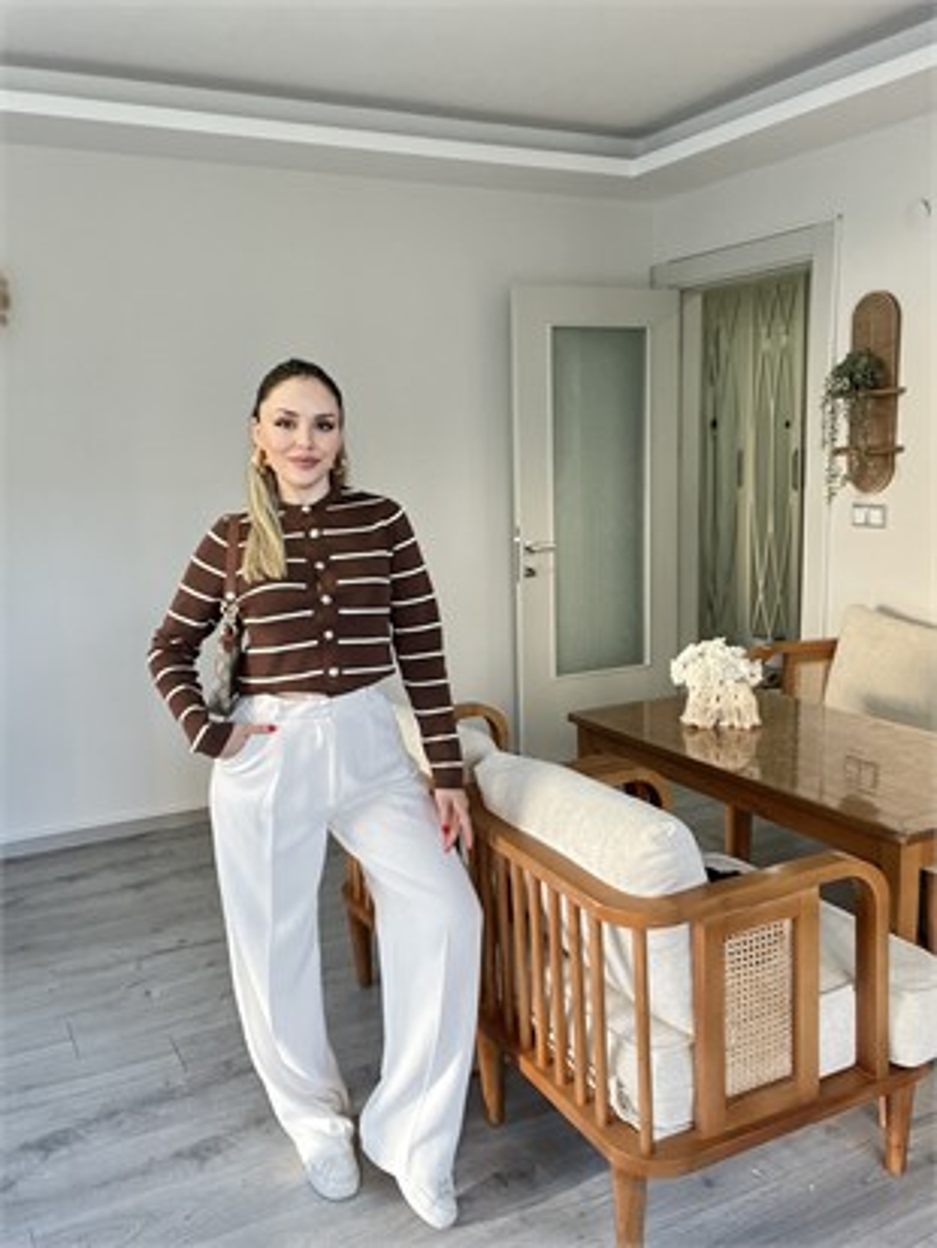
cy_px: 624
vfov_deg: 59.9
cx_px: 468
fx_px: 1082
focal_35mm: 30
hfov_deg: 46.8
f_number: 2.2
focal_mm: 2.71
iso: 125
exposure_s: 1/50
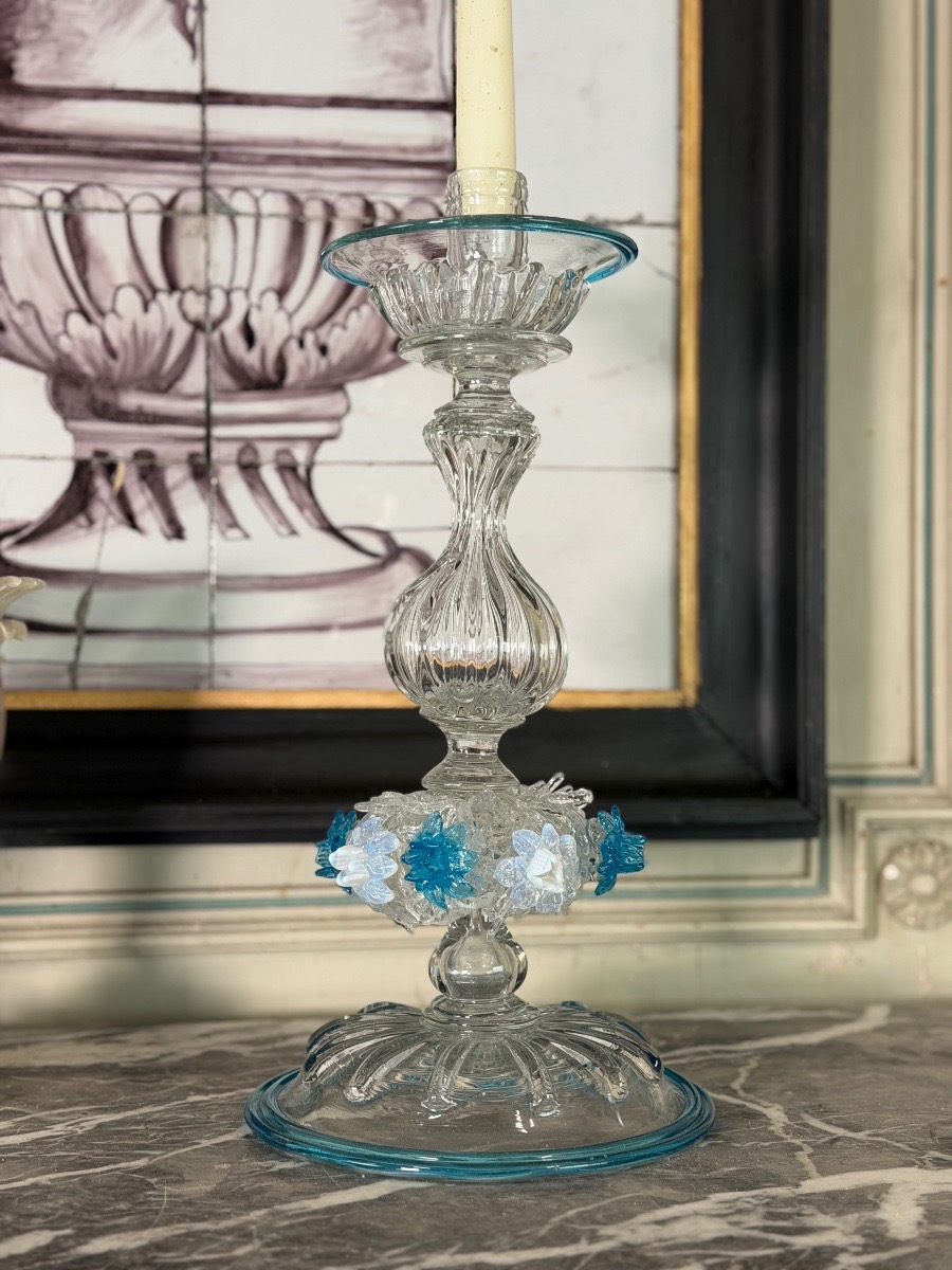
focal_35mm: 48
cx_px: 476
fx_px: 1760
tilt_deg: +1.3
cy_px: 635
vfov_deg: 39.7
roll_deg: -0.2
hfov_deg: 30.3
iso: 80
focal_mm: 6.76
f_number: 1.78
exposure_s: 1/50
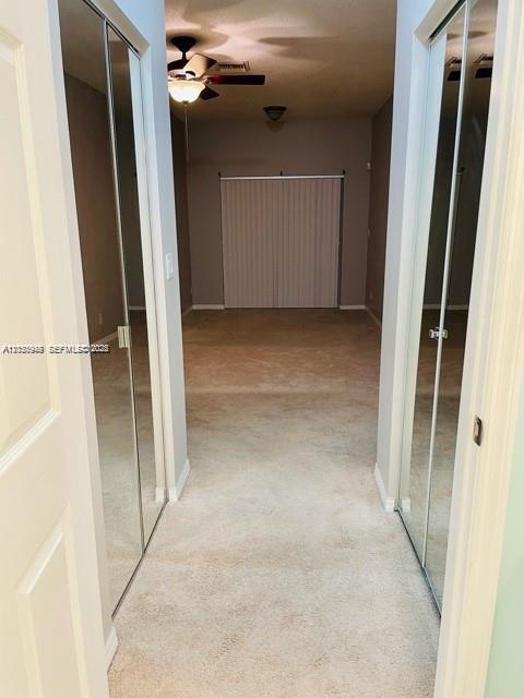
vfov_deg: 67.3
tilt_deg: -13.8
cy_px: 349
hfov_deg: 53.1
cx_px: 262
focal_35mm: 26
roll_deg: +0.8
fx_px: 525
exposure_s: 1/60
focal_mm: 4.2
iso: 100
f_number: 1.6
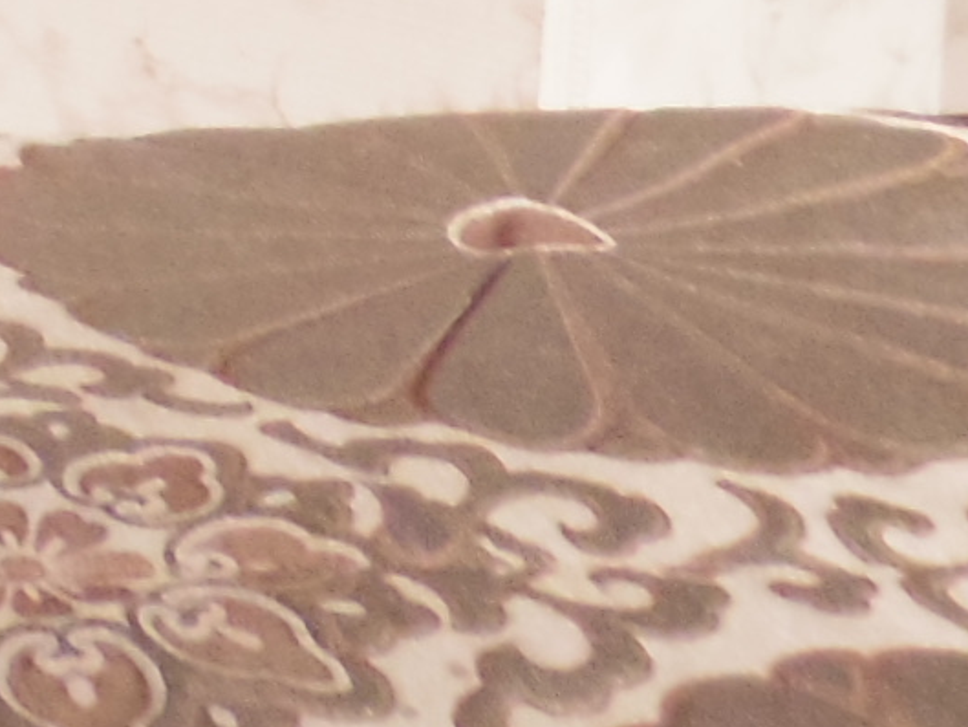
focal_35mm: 174
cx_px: -1211
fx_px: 4867
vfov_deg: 7.4
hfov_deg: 10.1
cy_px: -1586
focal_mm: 5
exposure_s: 1/80
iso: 1600
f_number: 3.2
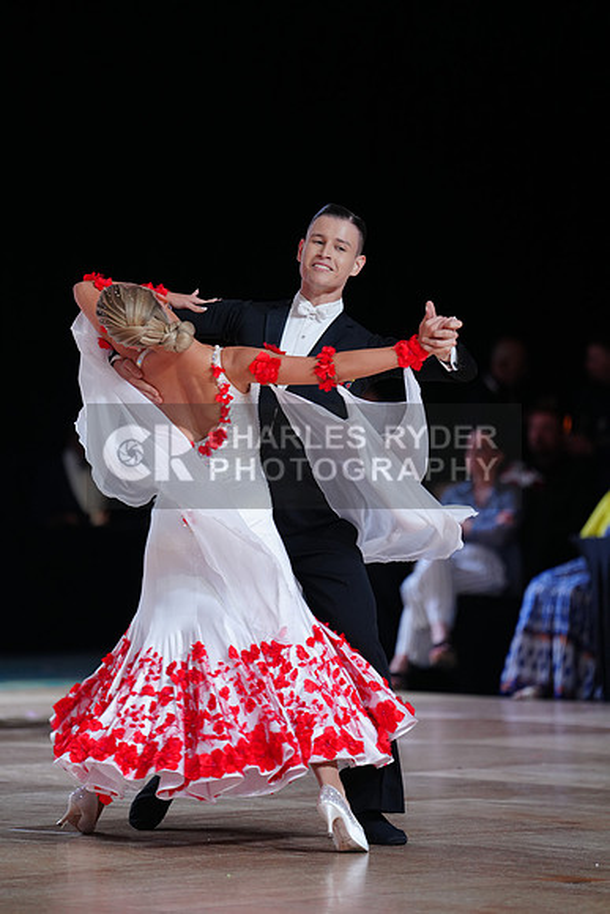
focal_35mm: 191
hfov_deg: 7.2
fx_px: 4851
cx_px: 305
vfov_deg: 10.8
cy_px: 457
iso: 800
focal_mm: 191
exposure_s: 1/500
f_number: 2.8
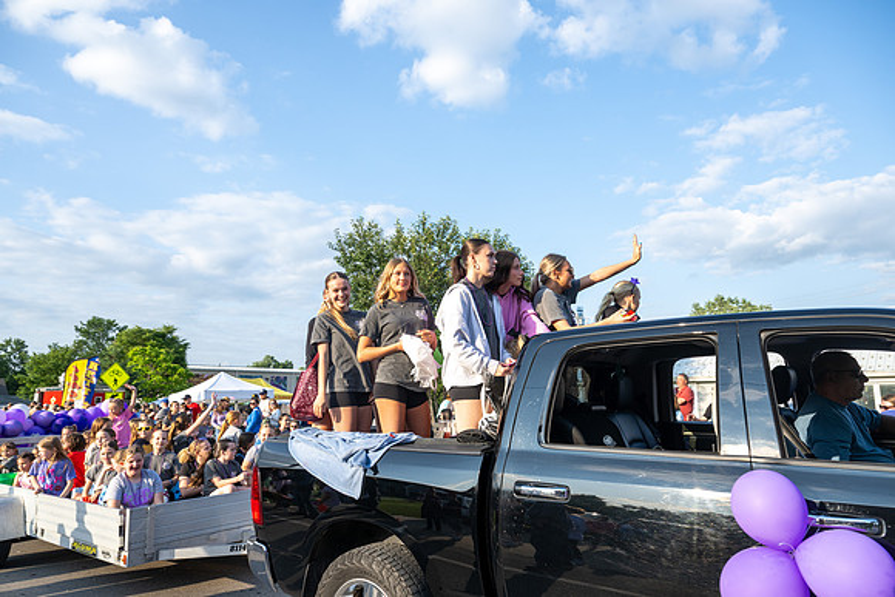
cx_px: 448
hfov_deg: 73.7
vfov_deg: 53.2
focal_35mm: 24
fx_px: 597
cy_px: 298
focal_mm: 24
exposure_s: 1/250
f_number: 7.1
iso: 250
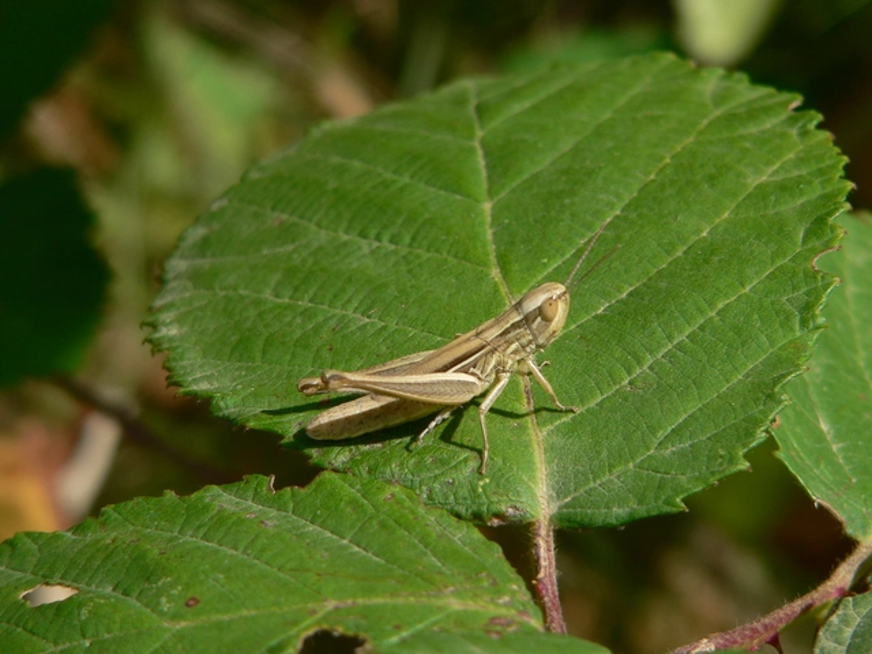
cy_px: 327
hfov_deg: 18.9
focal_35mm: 104
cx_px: 436
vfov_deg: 14.2
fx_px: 2620
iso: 80
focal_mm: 17.2
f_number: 4
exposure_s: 1/640
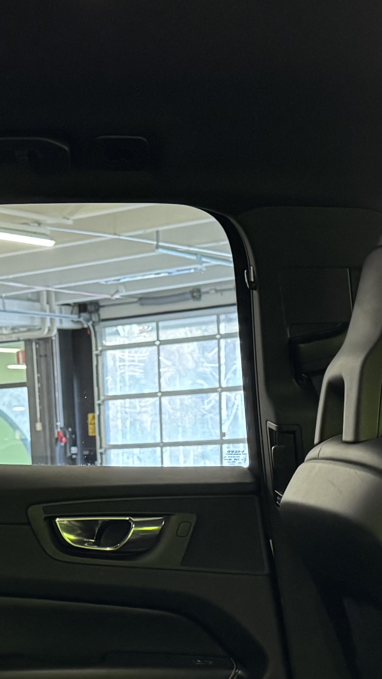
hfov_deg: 15.9
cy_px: 702
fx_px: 1369
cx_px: 152
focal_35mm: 76
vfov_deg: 26.2
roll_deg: +3.2
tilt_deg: -10.1
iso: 640
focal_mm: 6.76
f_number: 1.78
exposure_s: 1/33
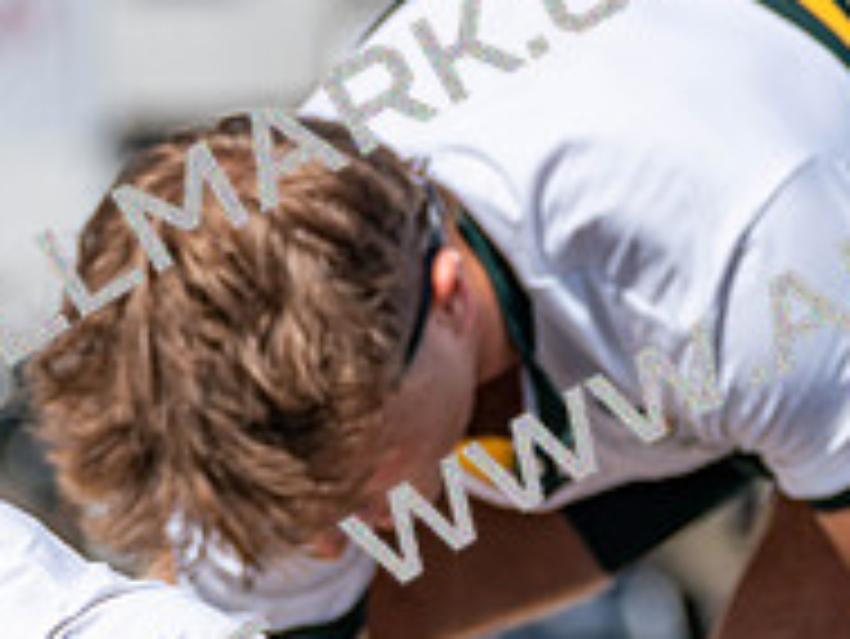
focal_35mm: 540
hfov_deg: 3.7
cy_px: 659
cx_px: 13
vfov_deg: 2.8
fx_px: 13268
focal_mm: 183
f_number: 5.6
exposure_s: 1/1600
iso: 100
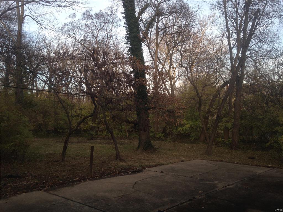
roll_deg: -0.3
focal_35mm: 33
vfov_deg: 42.9
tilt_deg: +1.6
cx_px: 142
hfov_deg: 55.4
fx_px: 270
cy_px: 106
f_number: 2.4
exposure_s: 1/208
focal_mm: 4.12
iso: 50
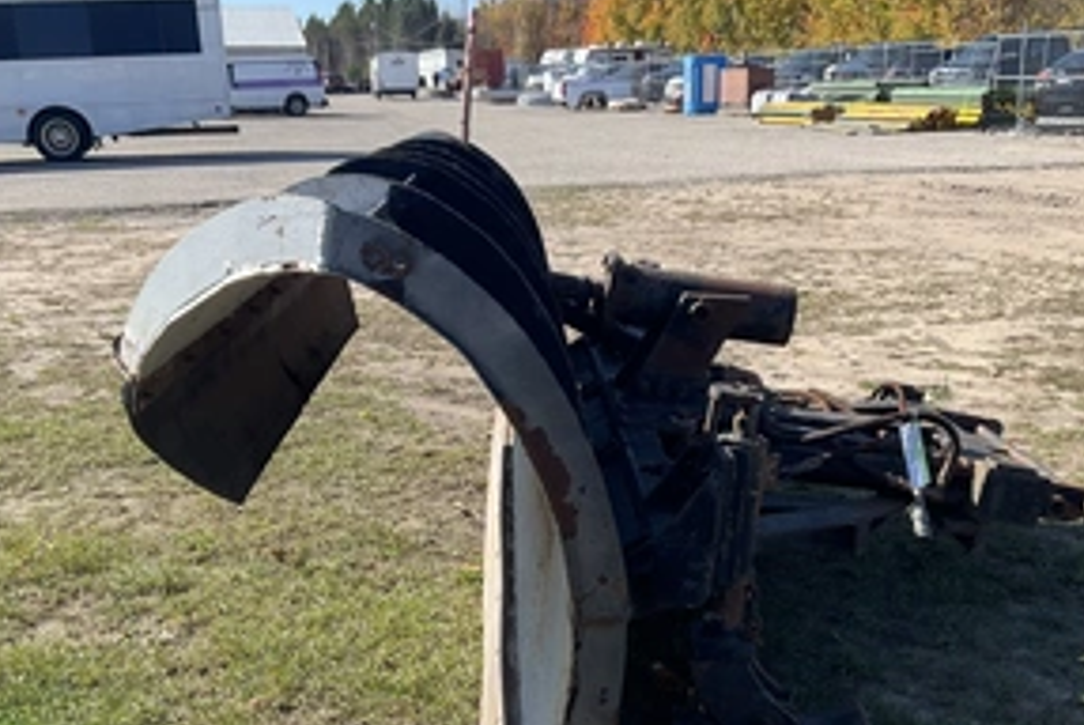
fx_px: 1266
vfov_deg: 31.4
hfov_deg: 46.3
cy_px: 540
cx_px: 521
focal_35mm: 42
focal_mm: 3
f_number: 1.8
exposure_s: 1/842
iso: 25
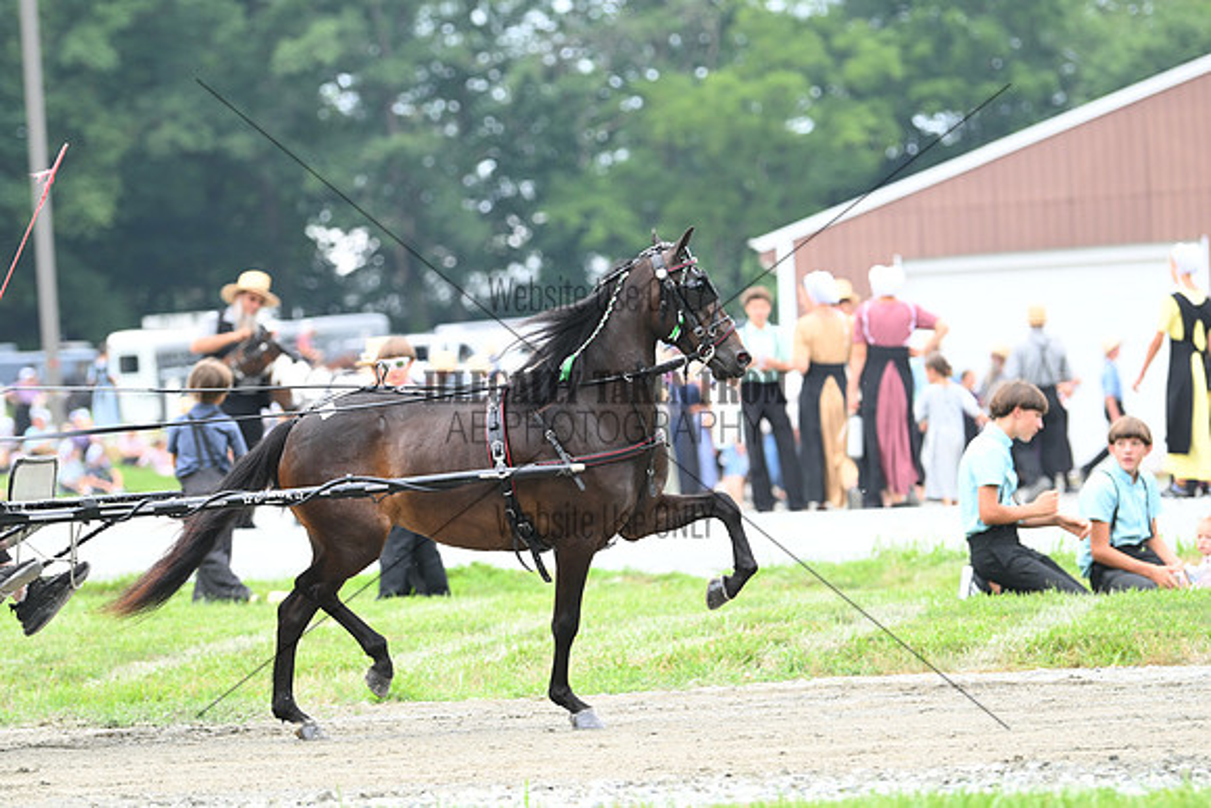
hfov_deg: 10.5
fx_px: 6561
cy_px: 404
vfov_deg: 7.0
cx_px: 606
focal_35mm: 195
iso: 250
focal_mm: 130
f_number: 3.2
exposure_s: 1/886
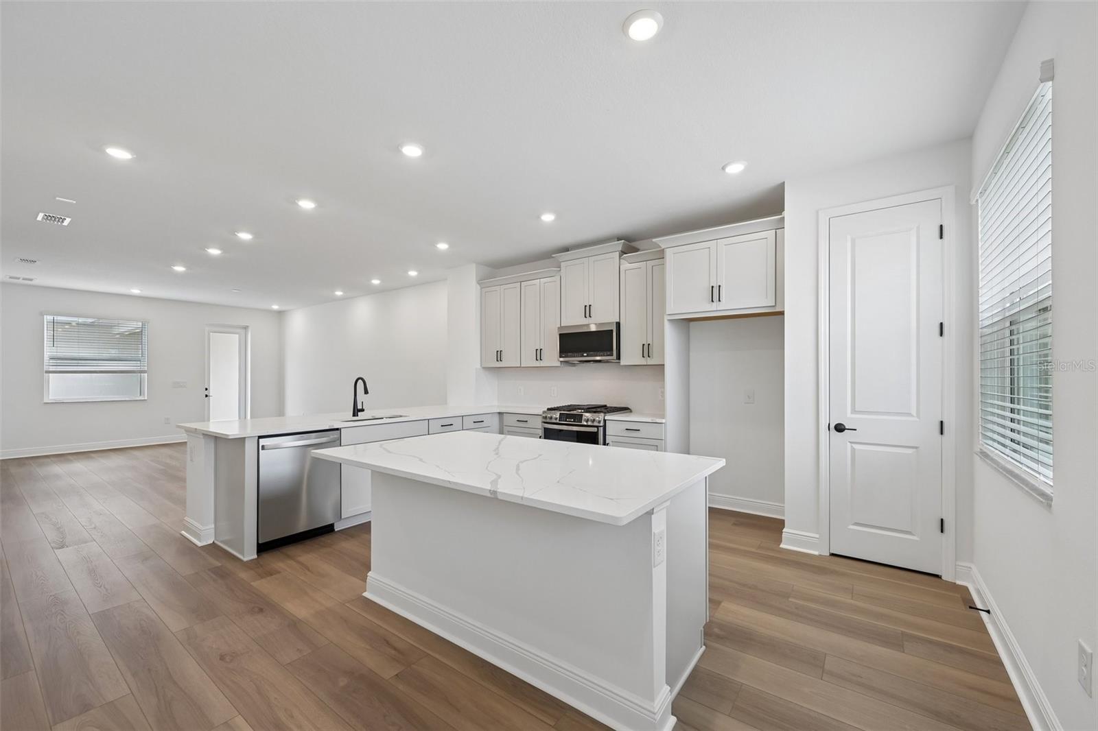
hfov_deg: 104.3
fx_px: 427
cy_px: 366
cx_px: 549
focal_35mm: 14
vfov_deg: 81.2
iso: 400
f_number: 8
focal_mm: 14
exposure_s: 1/50
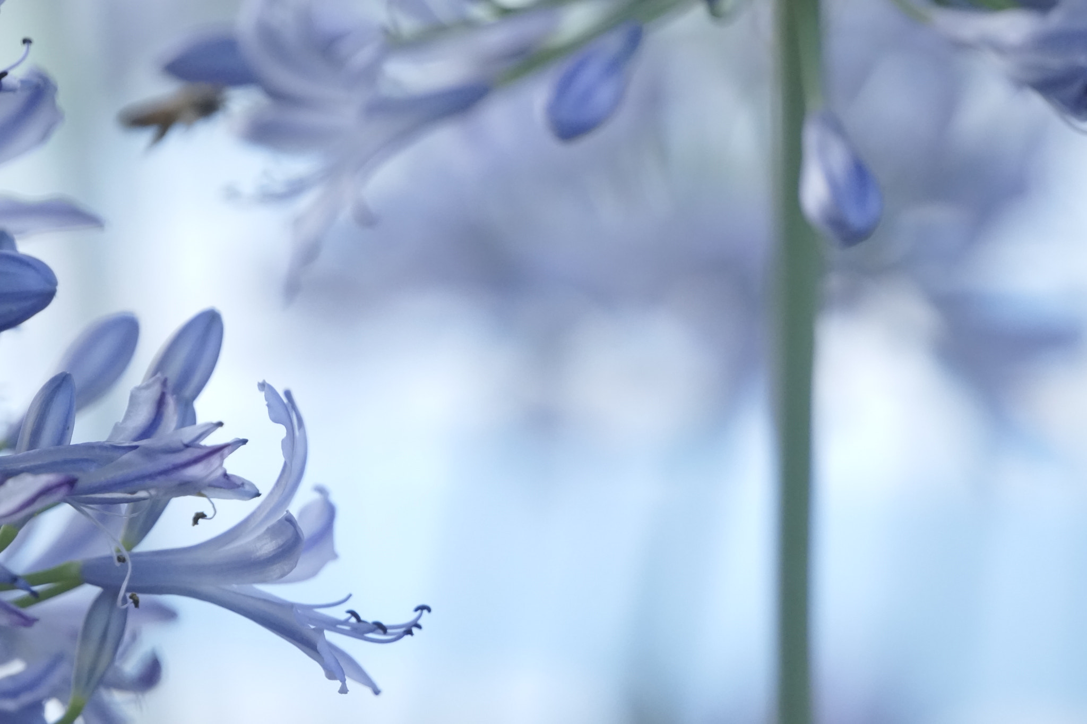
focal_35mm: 315
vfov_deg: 4.4
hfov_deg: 6.5
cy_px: 362
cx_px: 544
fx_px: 9506
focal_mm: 210
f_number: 6.3
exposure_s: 1/200
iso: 3200
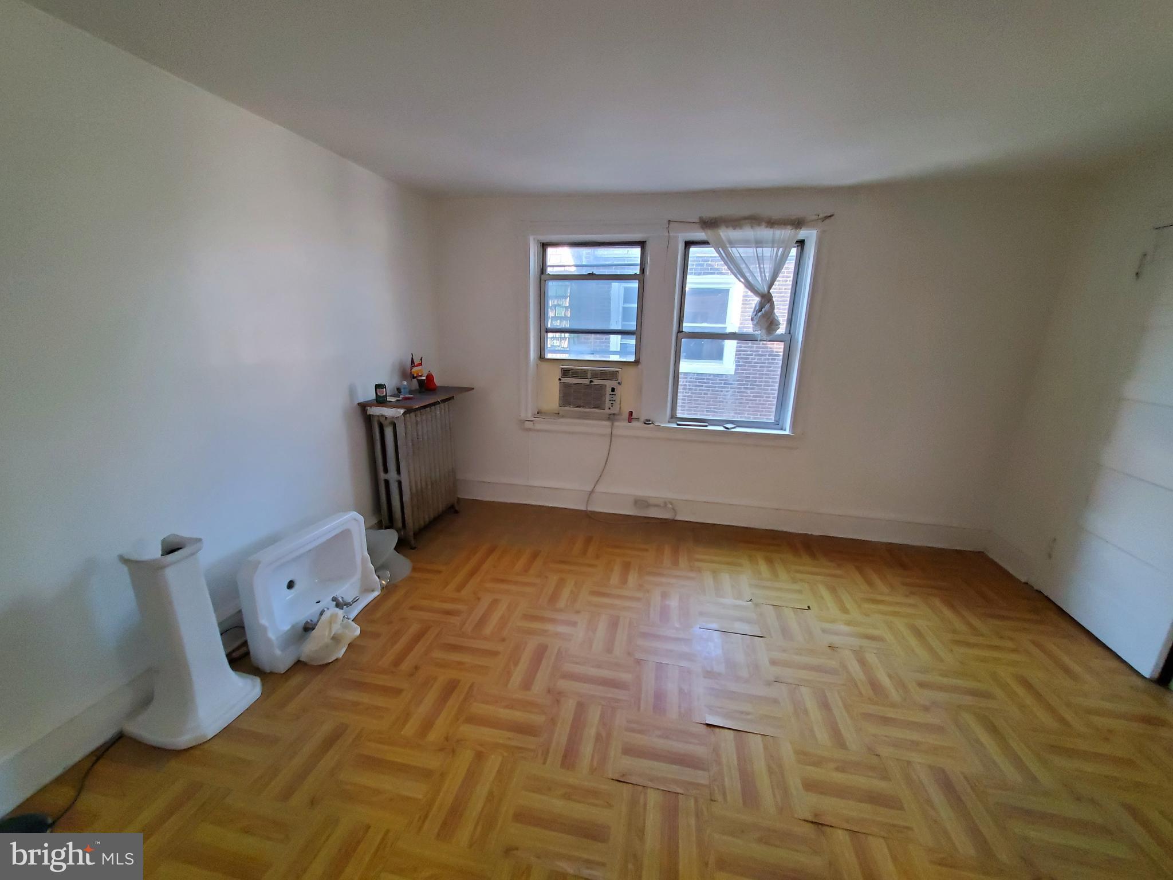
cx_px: 586
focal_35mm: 13
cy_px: 440
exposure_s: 1/60
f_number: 2.2
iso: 500
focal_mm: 1.8
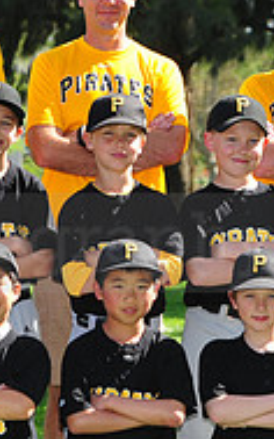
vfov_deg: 7.3
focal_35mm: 288
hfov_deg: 4.5
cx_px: -12
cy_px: 223
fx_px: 3444
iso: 200
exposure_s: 1/250
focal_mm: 92
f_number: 7.1
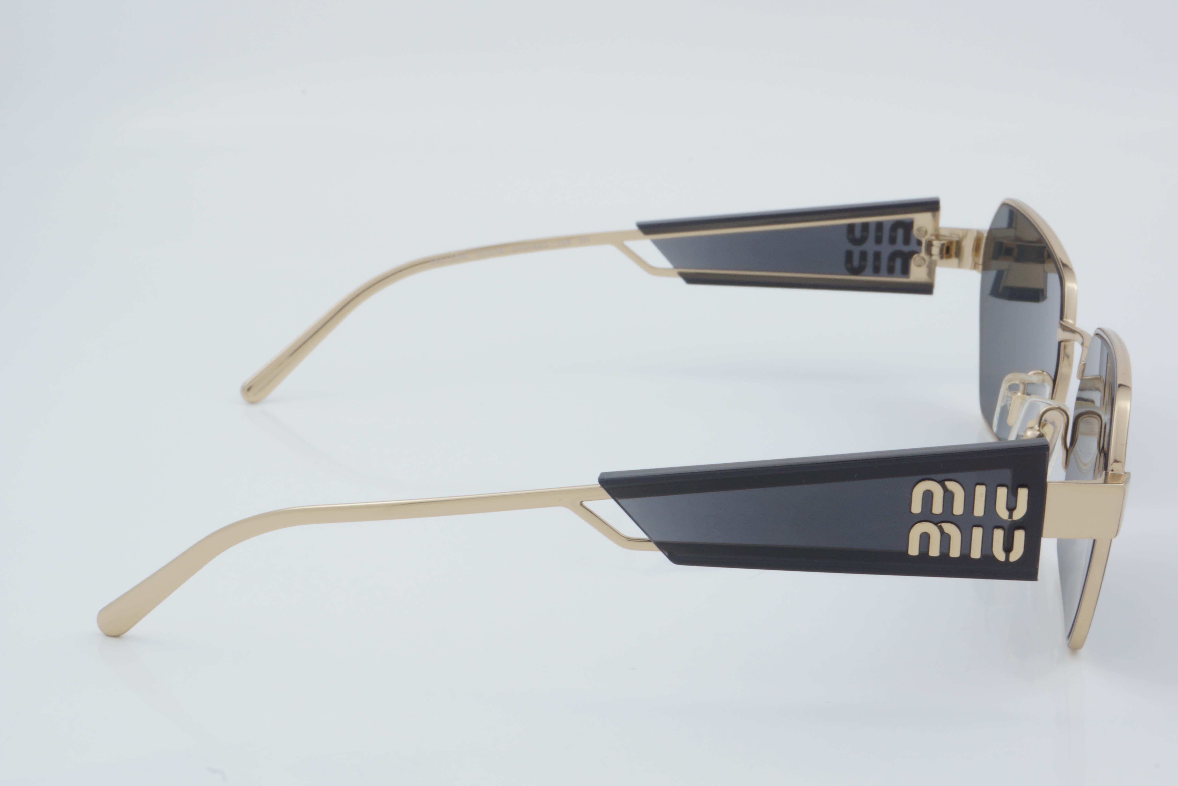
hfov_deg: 27.0
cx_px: 589
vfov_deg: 18.2
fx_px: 2454
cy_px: 393
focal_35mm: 75
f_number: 32
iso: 100
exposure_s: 1/4
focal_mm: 50
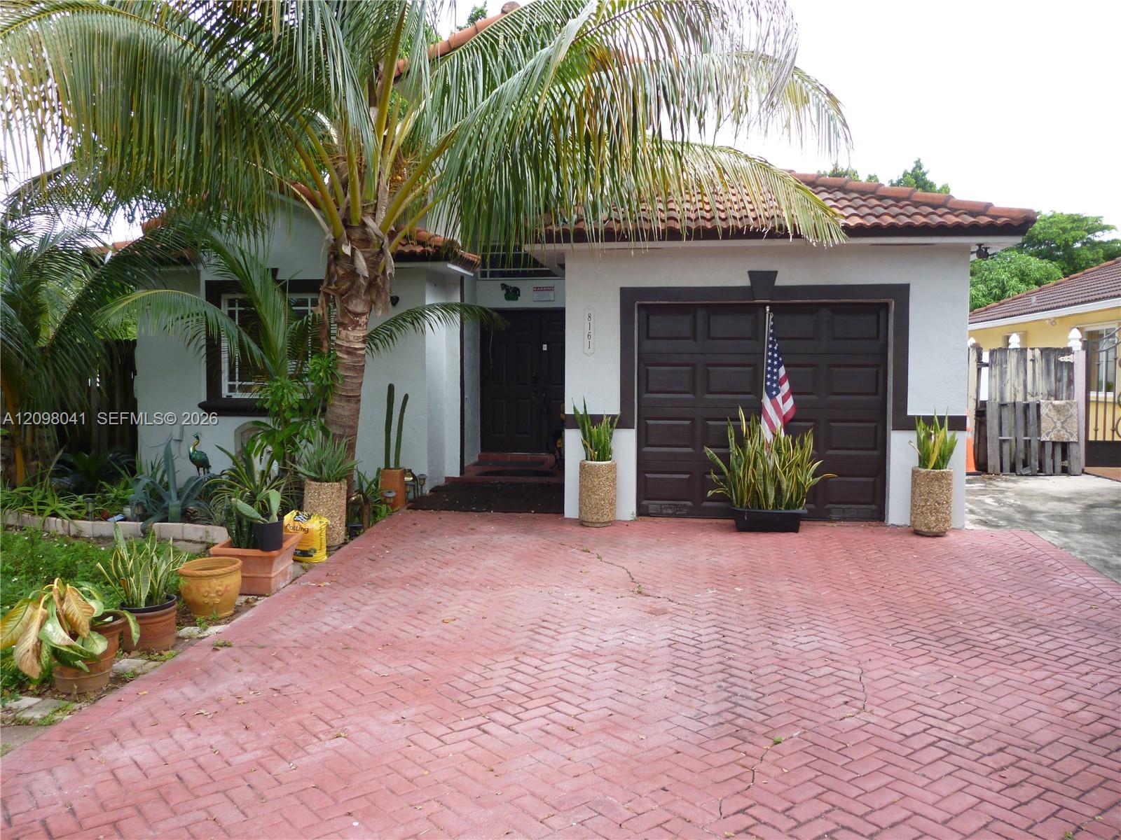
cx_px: 560
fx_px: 907
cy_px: 420
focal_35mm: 28
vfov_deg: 49.7
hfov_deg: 63.4
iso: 100
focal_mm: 5
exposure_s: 1/125
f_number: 3.1
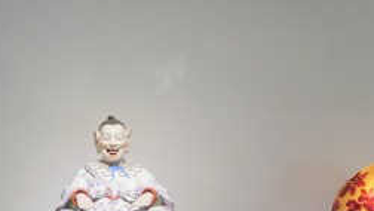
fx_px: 903
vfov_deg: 13.1
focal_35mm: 91
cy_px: 226
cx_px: 203
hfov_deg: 23.4
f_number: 4.2
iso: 160
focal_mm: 8.29
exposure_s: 1/30
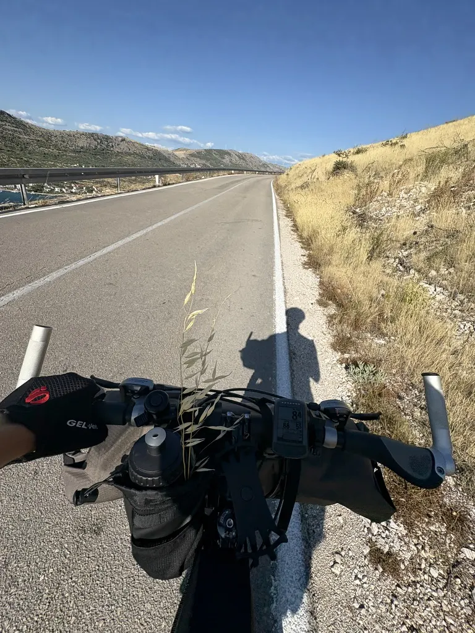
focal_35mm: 14
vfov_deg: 102.1
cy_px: 316
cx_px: 238
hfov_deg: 85.7
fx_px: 256
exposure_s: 1/2273
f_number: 2.2
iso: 50
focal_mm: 2.22
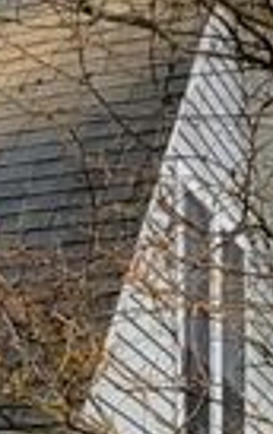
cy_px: 656
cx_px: -908
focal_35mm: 206
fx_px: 2445
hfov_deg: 5.4
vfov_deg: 9.9
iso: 40
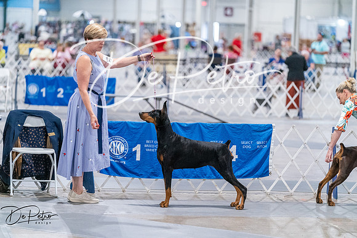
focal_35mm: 161
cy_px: 119
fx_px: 1597
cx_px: 178
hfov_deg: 12.8
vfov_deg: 8.5
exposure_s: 1/320
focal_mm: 161
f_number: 3.2
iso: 6400
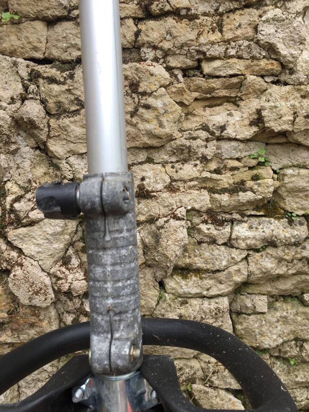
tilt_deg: -23.3
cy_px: 206
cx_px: 154
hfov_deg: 48.2
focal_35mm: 29
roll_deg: -0.5
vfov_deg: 61.7
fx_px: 345
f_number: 2.2
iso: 32
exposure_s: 1/359
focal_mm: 4.15
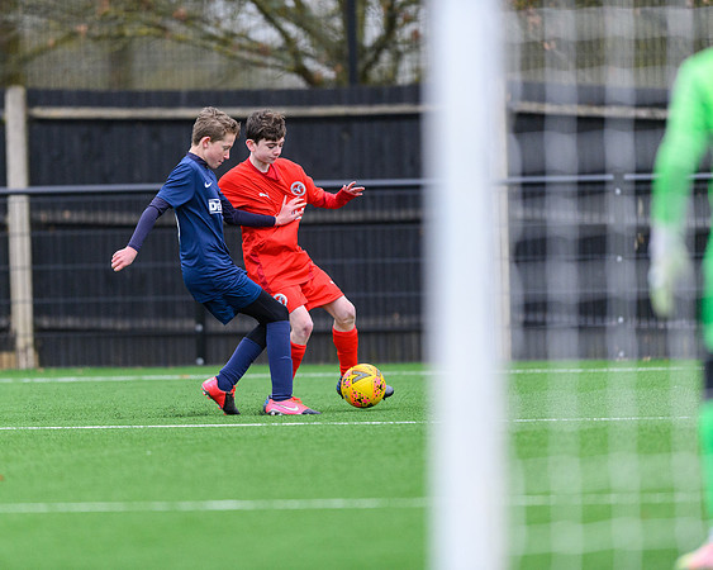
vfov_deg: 3.4
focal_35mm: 451
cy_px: 285
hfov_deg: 4.3
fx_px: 9514
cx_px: 284
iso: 4500
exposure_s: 1/2000
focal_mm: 400
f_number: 2.8
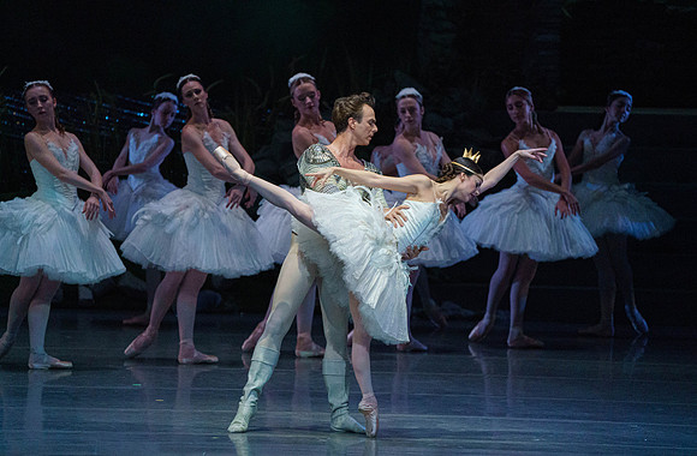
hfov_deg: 5.7
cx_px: 348
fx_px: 7043
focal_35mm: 366
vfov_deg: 3.7
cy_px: 232
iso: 8000
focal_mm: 364
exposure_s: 1/250
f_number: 5.6
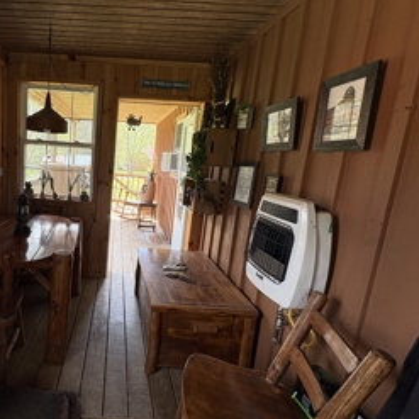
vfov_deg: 74.8
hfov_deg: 70.0
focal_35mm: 20
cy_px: 200
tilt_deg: -9.3
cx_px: 107
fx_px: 274
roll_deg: -3.4
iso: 64
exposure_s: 1/100
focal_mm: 2.22
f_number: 2.2
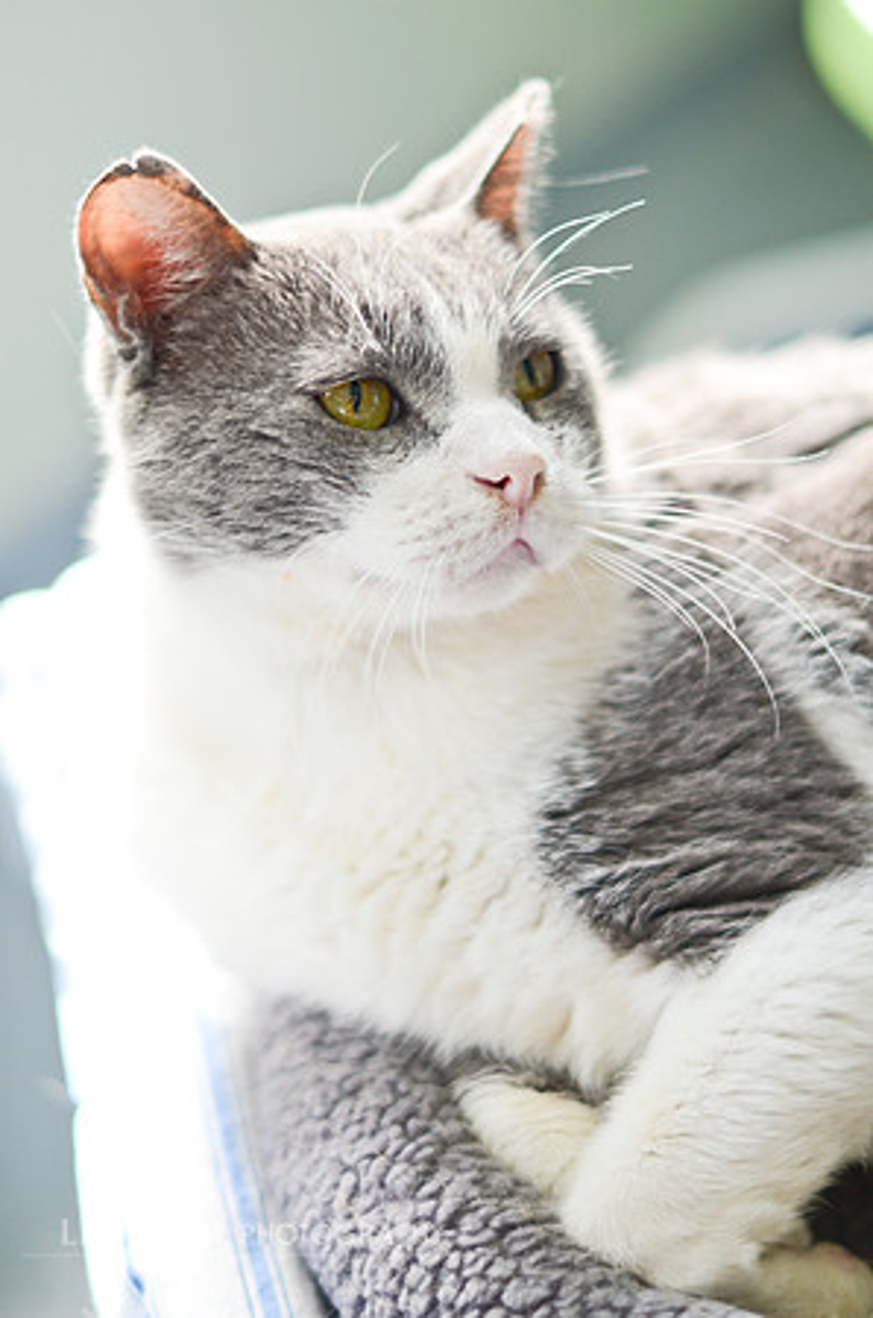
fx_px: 2741
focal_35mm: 75
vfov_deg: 27.0
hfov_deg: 18.1
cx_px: 436
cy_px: 659
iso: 200
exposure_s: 1/200
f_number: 1.8
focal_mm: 50
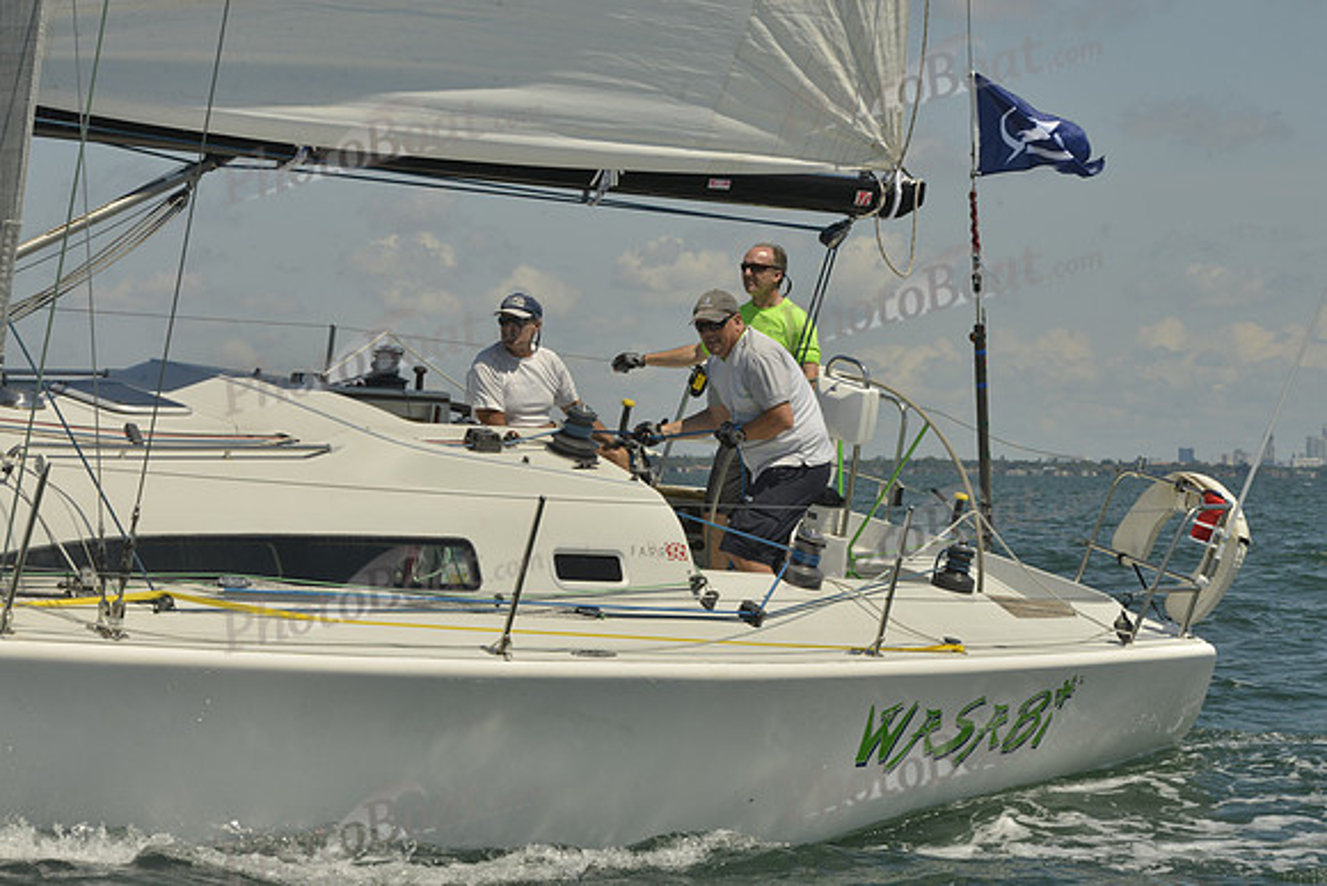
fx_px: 4977
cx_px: 664
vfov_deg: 10.2
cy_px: 443
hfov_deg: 15.2
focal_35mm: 135
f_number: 20
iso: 280
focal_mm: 135
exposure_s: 1/500
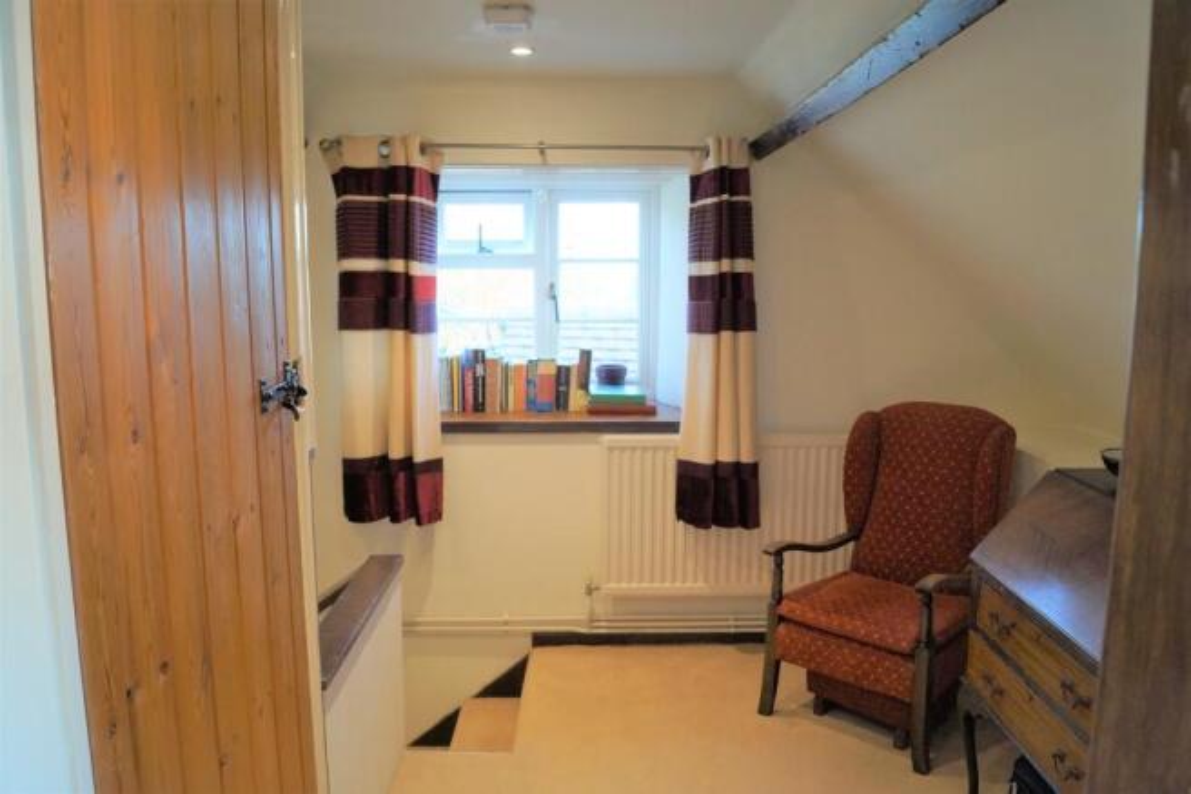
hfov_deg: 67.4
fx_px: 893
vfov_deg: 47.9
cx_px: 596
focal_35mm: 27
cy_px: 397
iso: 640
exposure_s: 1/160
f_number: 4
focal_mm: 18
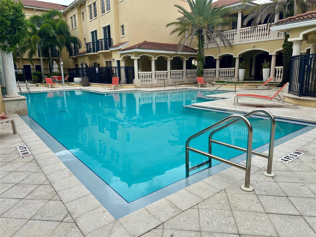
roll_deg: +1.1
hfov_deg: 71.6
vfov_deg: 56.8
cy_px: 118
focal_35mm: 24
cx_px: 158
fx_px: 219
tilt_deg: -11.6
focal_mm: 6.86
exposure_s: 1/3247
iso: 80
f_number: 1.78
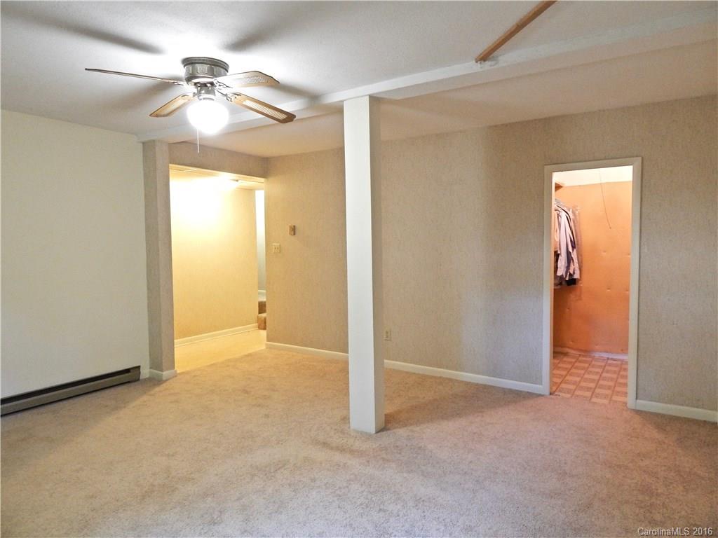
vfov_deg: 58.9
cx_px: 359
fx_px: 477
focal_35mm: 23
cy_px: 269
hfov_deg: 73.9
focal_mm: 4
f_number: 3
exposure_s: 1/13
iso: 400
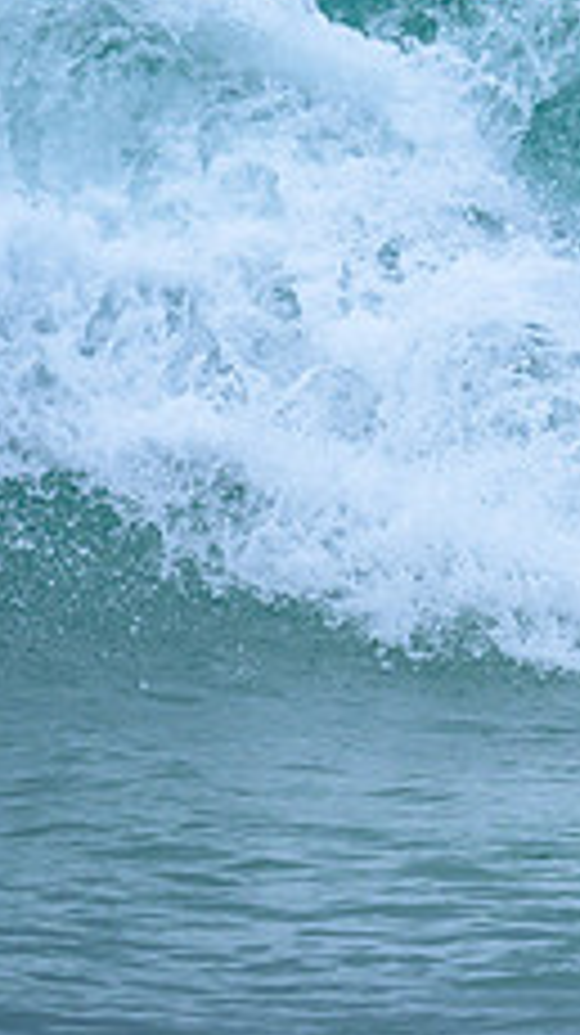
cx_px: 1172
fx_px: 79574
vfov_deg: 0.7
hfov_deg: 0.4
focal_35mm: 2904
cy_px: 46
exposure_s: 1/2000
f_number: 6.3
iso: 400
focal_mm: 800
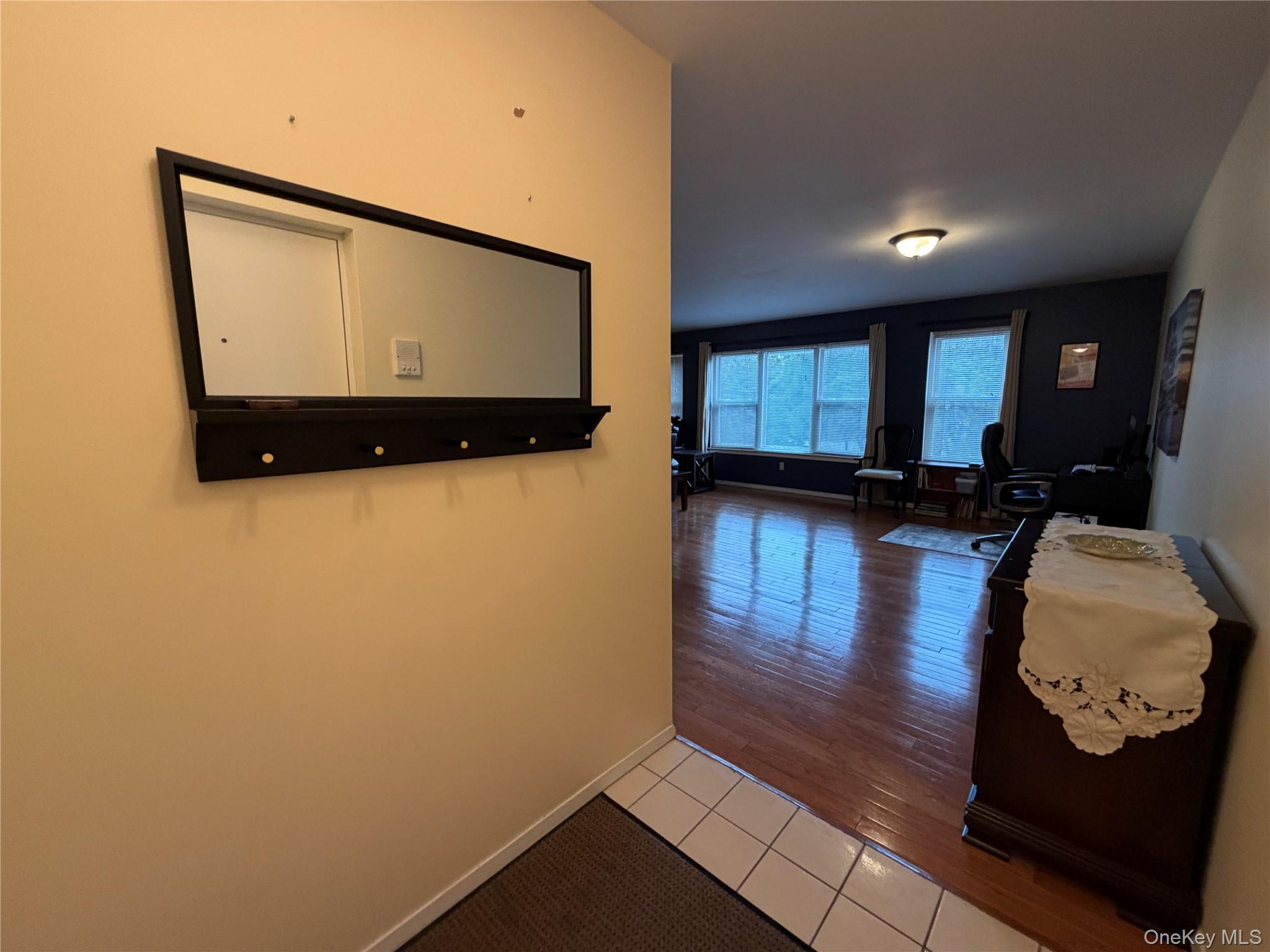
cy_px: 476
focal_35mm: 14
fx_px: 514
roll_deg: +0.7
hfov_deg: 102.1
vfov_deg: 85.7
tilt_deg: -7.9
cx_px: 635
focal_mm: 2.22
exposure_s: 1/120
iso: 200
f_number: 2.2
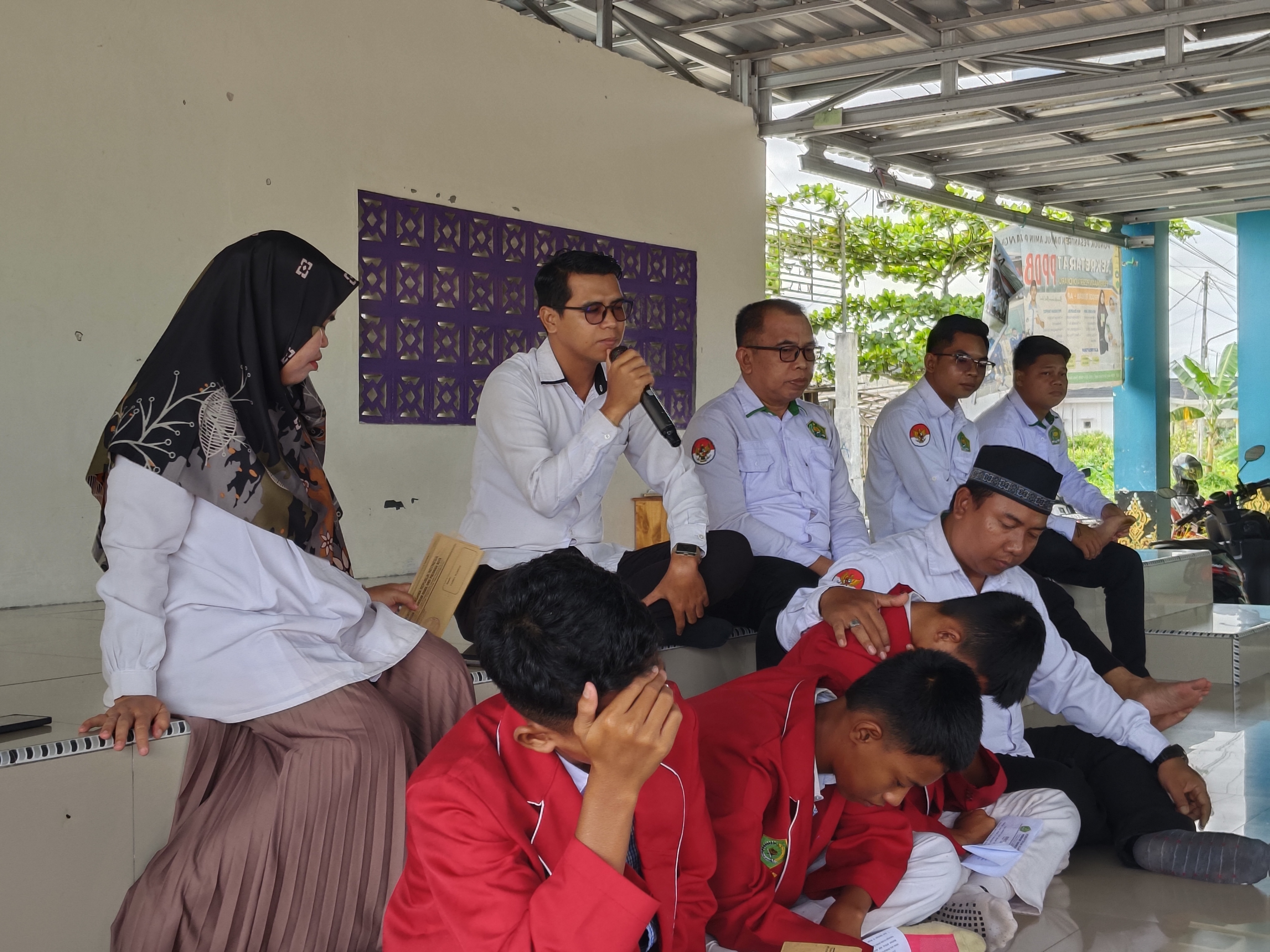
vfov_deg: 31.5
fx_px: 1688
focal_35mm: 46
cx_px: 635
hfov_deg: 41.2
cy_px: 476
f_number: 1.88
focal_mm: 5.56
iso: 67
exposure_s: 1/100
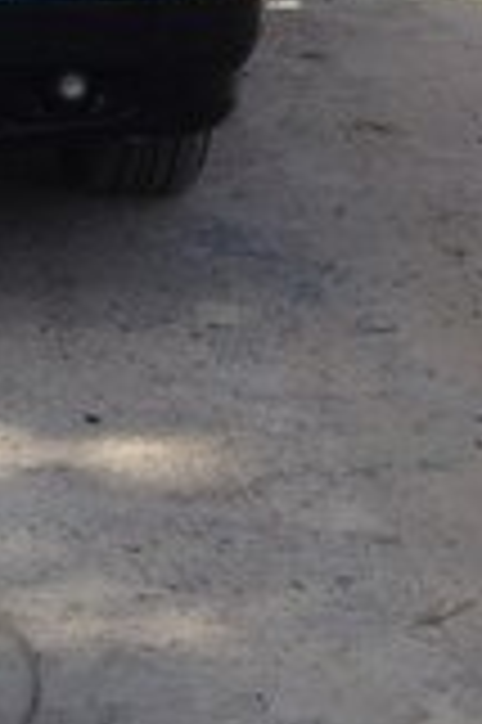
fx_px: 2254
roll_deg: +0.8
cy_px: -67
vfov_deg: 17.7
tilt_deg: -10.0
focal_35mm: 112
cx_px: -248
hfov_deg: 11.7
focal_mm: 4.28
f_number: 2.4
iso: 50
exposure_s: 1/986
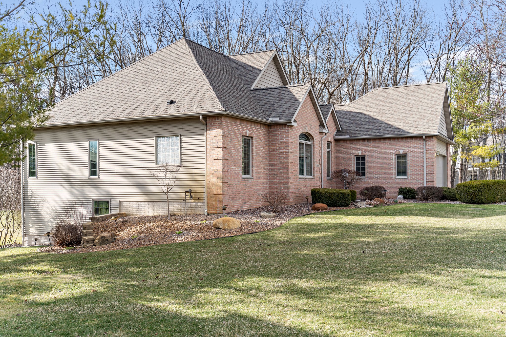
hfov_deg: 53.1
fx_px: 506
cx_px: 253
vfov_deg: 36.9
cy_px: 168
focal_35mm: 36
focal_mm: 36
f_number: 2.8
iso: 100
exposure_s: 1/160
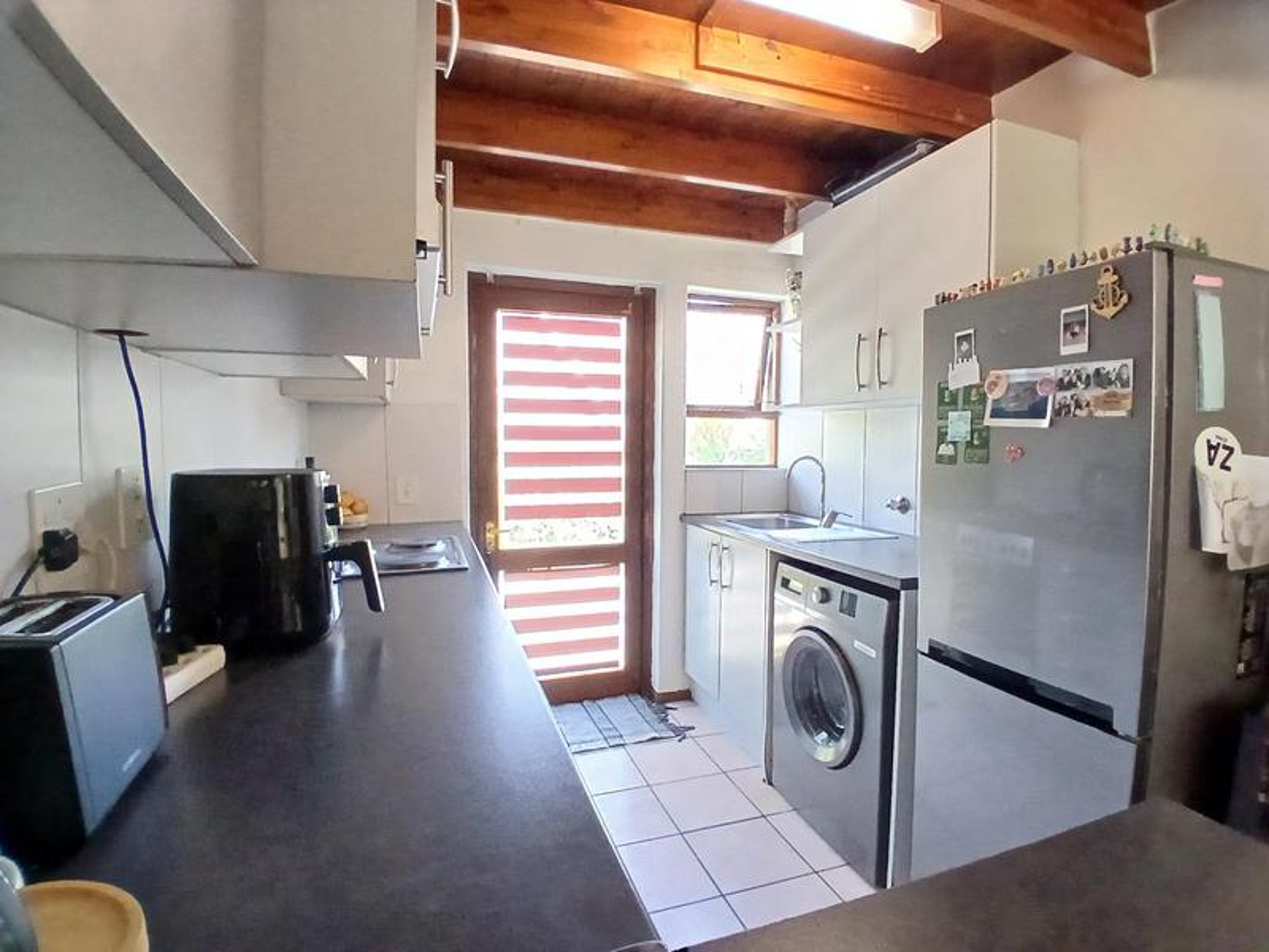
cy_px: 476
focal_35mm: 17
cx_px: 634
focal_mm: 1.4
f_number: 2.2
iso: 500
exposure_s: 1/25
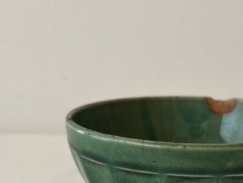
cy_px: 179
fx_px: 414
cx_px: 198
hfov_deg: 31.7
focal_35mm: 59
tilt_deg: -18.6
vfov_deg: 23.8
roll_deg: -0.4
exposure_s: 1/106
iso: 125
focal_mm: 5.96
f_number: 1.6
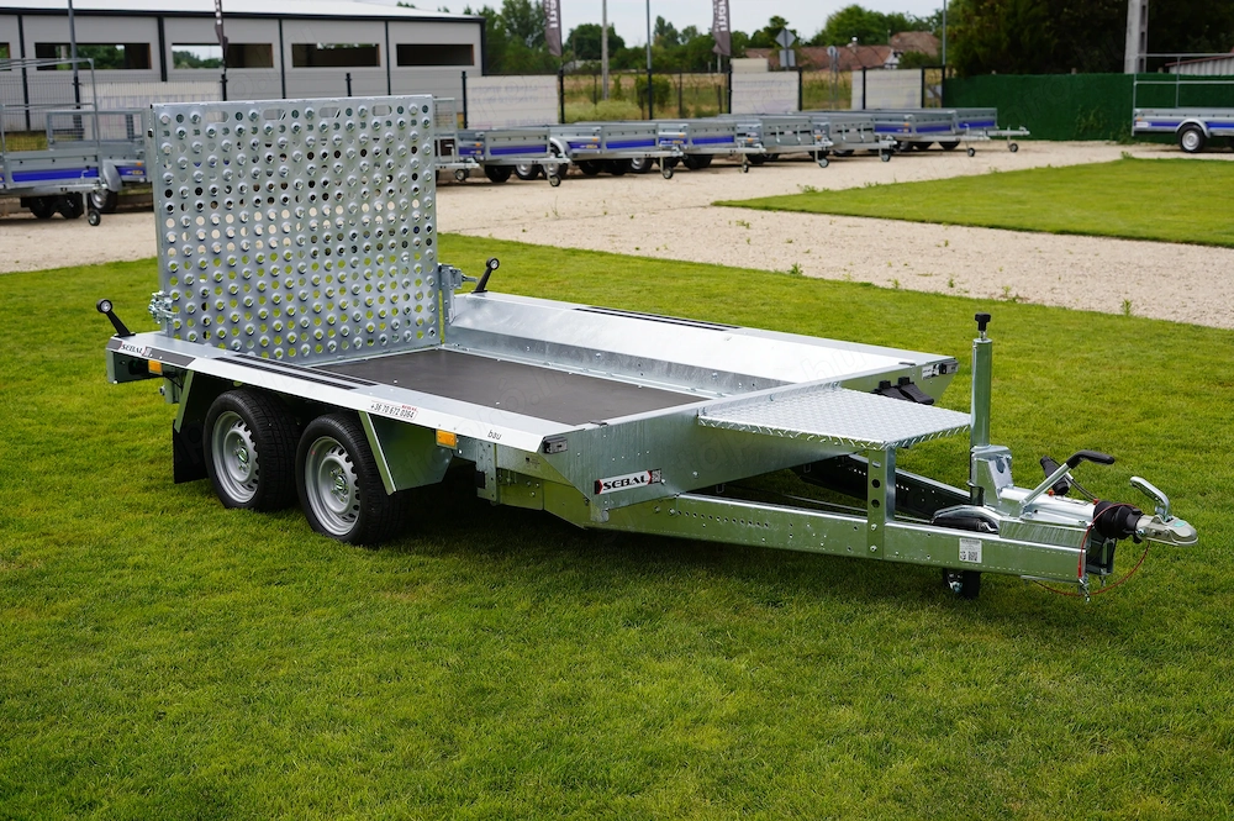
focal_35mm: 50
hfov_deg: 39.6
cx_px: 617
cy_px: 410
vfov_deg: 26.9
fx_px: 1712
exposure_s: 1/500
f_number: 5
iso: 100
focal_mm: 50
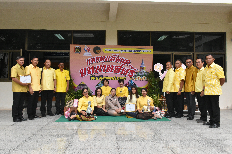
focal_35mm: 30
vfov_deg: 43.6
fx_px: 193
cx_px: 116
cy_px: 77
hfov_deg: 61.9
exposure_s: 1/640
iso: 3200
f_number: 13
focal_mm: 20
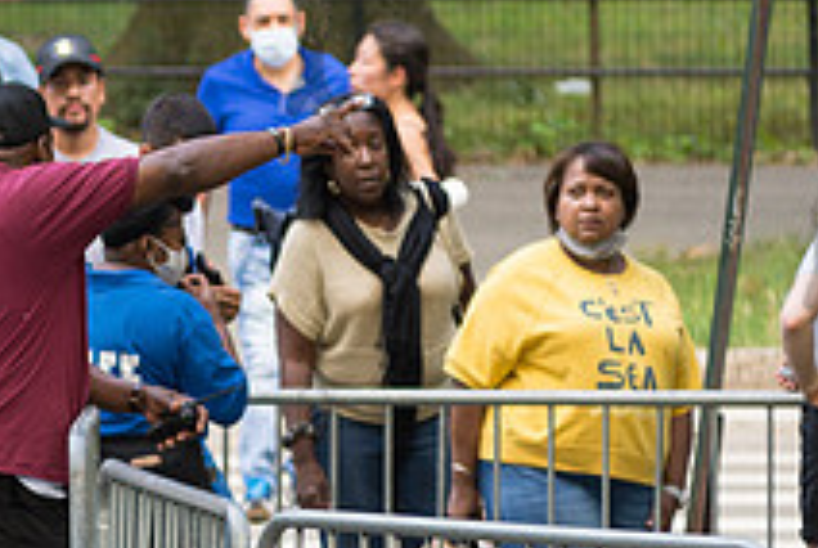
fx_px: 15086
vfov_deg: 2.1
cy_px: 301
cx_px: 70
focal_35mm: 663
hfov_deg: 3.1
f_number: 5
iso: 500
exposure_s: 1/250
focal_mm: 200
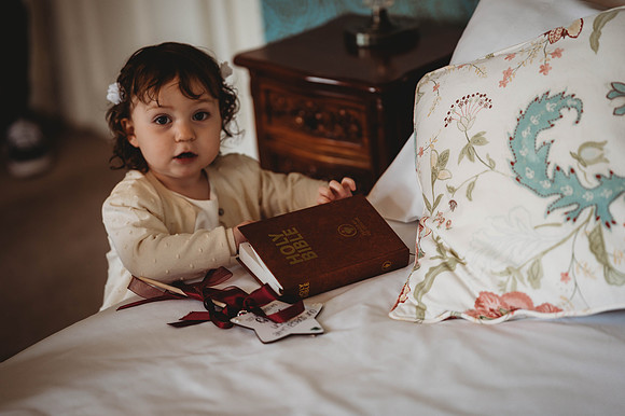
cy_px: 208
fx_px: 1475
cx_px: 312
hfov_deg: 23.9
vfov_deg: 16.1
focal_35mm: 85
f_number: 1.8
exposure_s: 1/160
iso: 560
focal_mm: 85
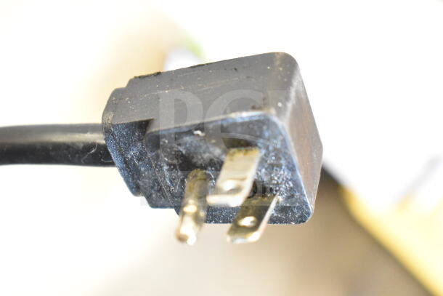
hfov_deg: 24.6
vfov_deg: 16.6
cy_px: 148
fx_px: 1015
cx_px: 222
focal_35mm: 82
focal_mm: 55
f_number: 5.6
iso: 12800
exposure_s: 1/100
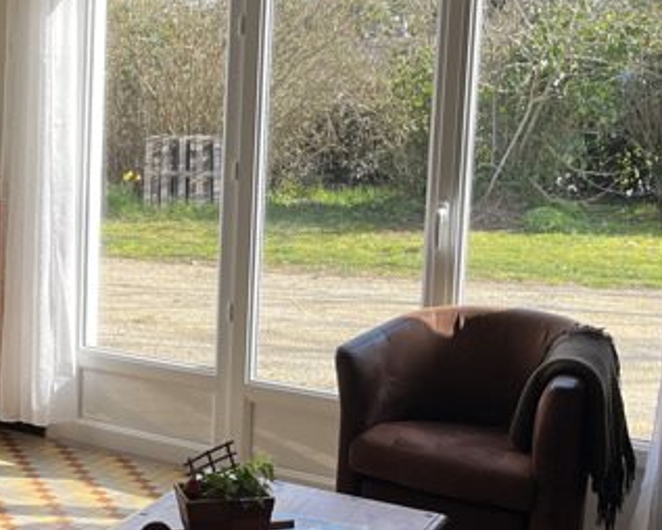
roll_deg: -0.2
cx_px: -127
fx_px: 1255
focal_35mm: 64
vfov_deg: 23.8
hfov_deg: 26.4
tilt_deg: -6.9
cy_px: 204
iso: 50
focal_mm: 5.1
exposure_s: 1/400
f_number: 1.6
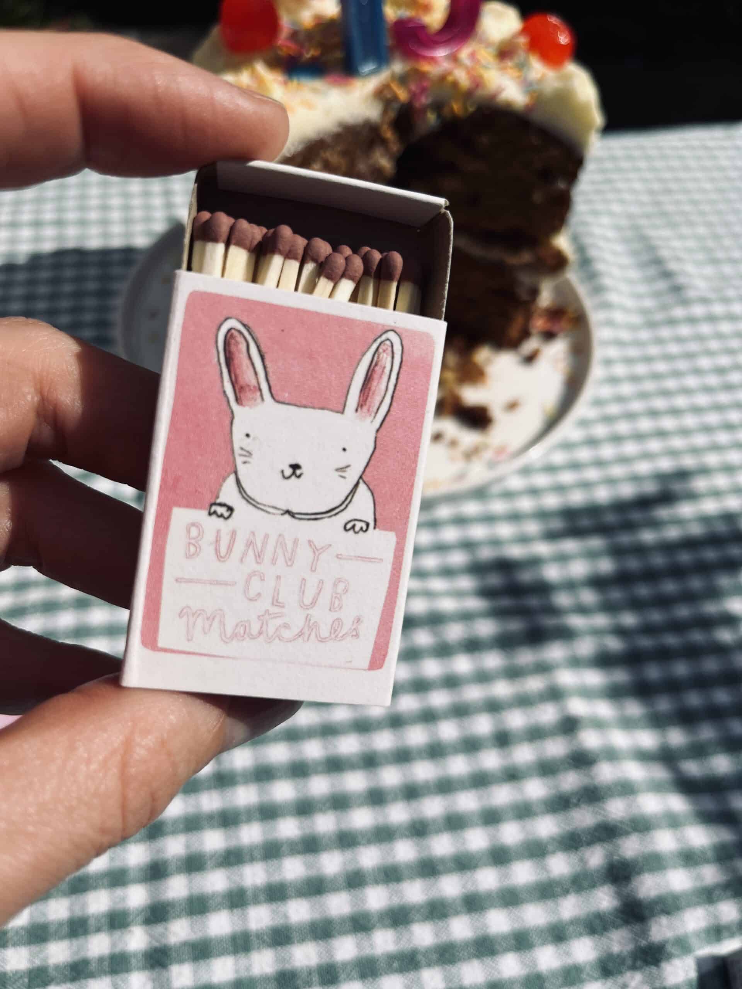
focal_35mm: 26
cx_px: 371
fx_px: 743
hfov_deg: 53.1
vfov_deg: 67.3
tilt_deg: -52.4
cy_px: 494
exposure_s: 1/9091
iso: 50
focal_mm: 5.1
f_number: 1.6
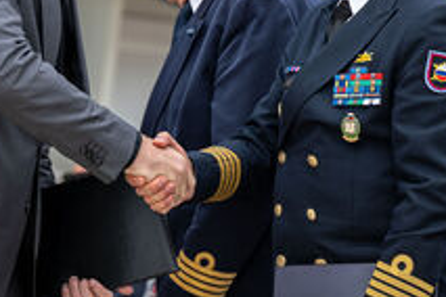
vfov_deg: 6.5
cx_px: 178
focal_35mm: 210
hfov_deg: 9.8
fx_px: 2601
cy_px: 41
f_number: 2.8
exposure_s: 1/320
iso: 72
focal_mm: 83
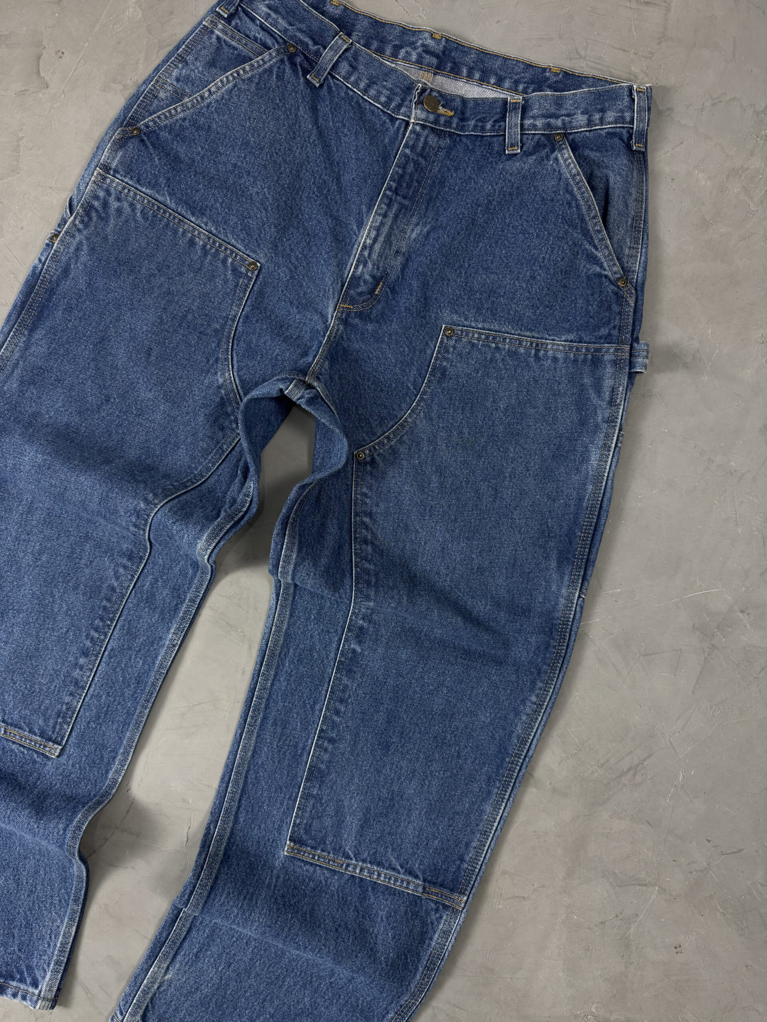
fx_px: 709
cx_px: 384
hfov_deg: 56.8
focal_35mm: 24
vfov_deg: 71.6
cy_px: 511
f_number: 1.78
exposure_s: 1/60
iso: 250
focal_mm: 6.76
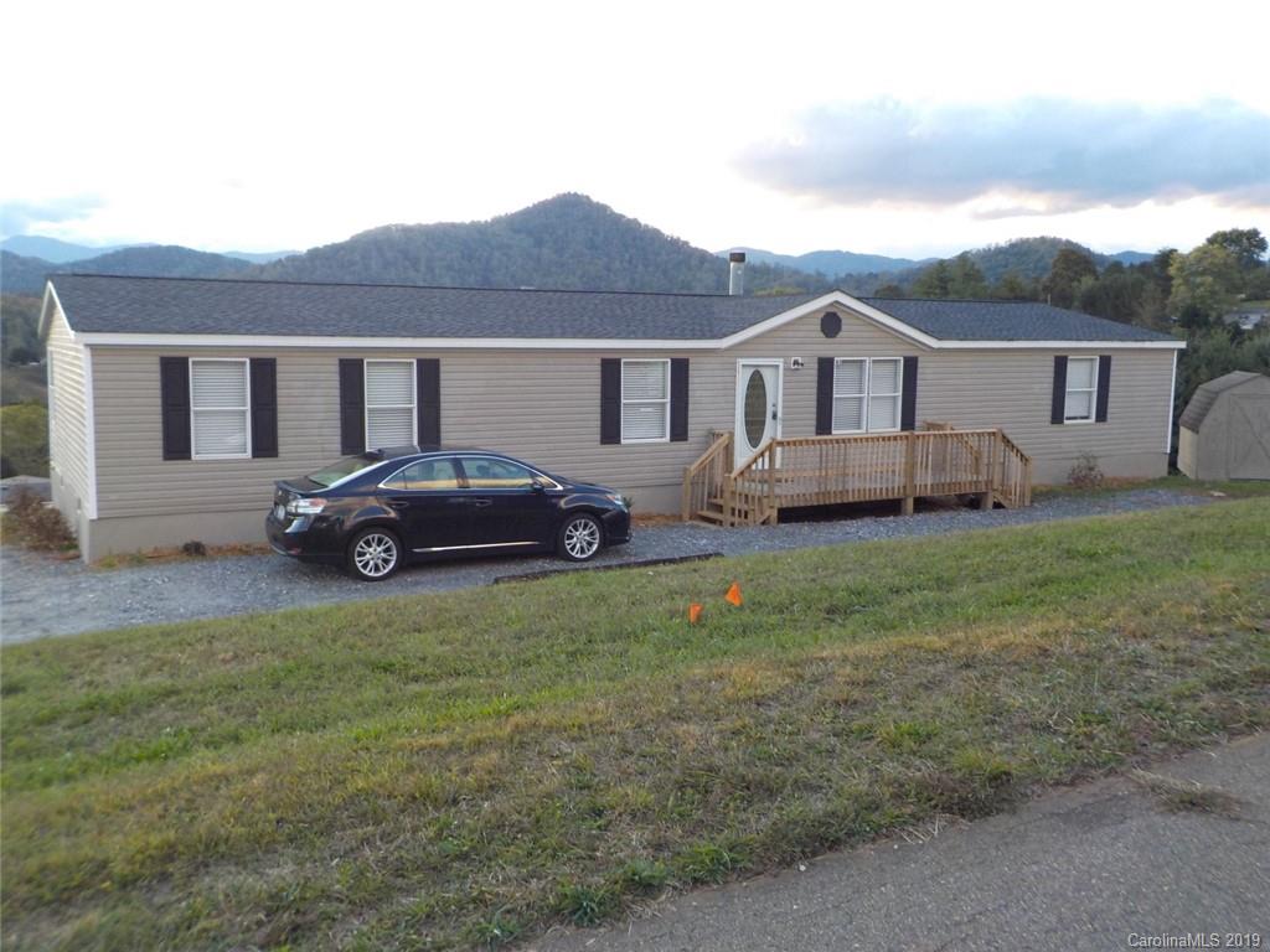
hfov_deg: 60.0
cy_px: 476
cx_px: 635
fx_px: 1101
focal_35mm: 30
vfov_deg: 46.8
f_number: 3.3
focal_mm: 4.1
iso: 125
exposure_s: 1/60
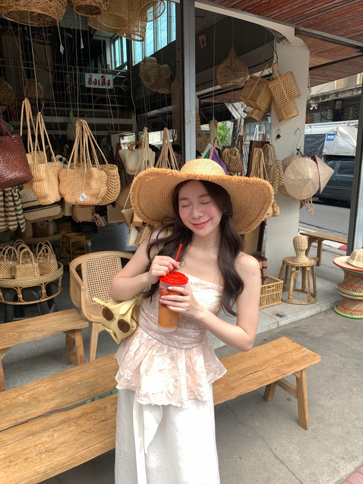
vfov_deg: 67.3
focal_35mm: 26
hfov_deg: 53.1
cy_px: 242
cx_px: 182
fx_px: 364
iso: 25
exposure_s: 1/413
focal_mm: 4.25
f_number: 1.8
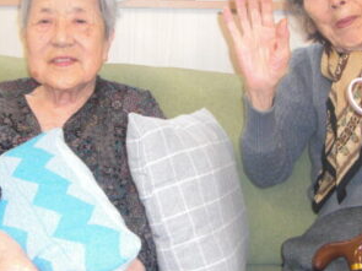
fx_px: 596
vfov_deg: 25.6
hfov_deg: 33.8
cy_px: 128
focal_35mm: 57
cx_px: 189
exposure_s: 1/80
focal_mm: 4.9
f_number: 2.6
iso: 200
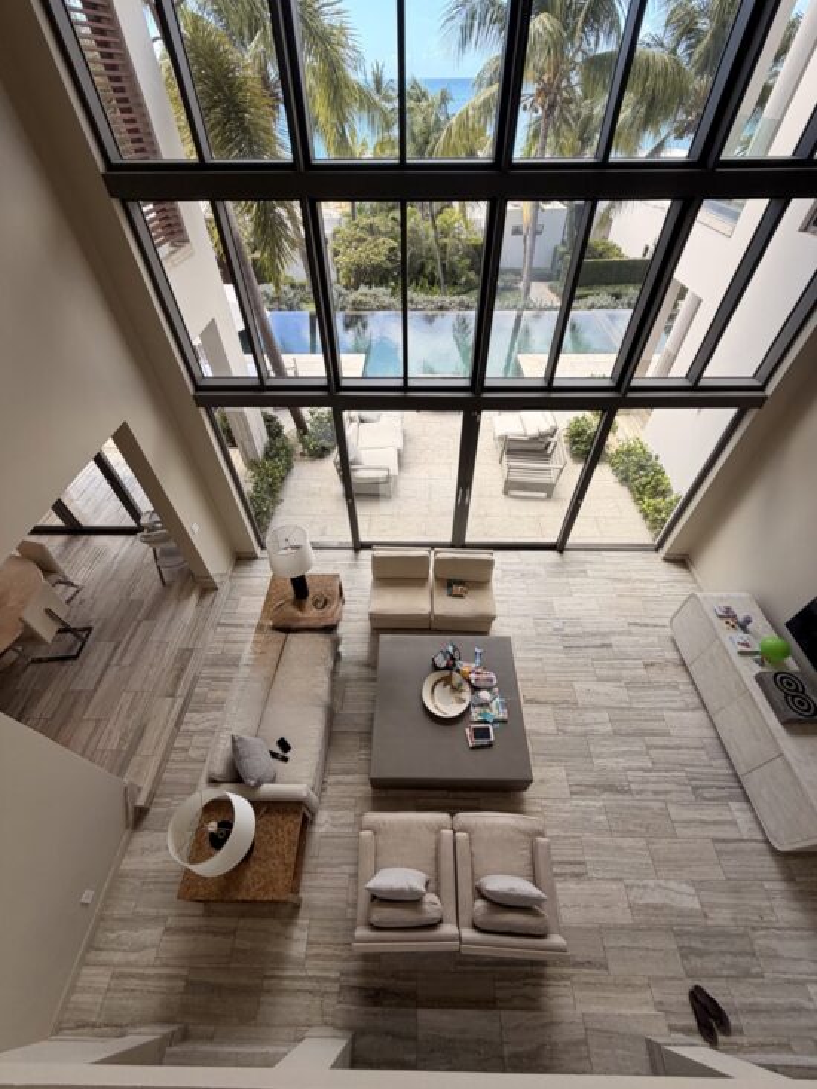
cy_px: 544
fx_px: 440
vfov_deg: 102.1
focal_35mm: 14
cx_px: 408
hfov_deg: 85.7
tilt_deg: -47.7
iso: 40
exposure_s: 1/201
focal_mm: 2.22
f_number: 2.2
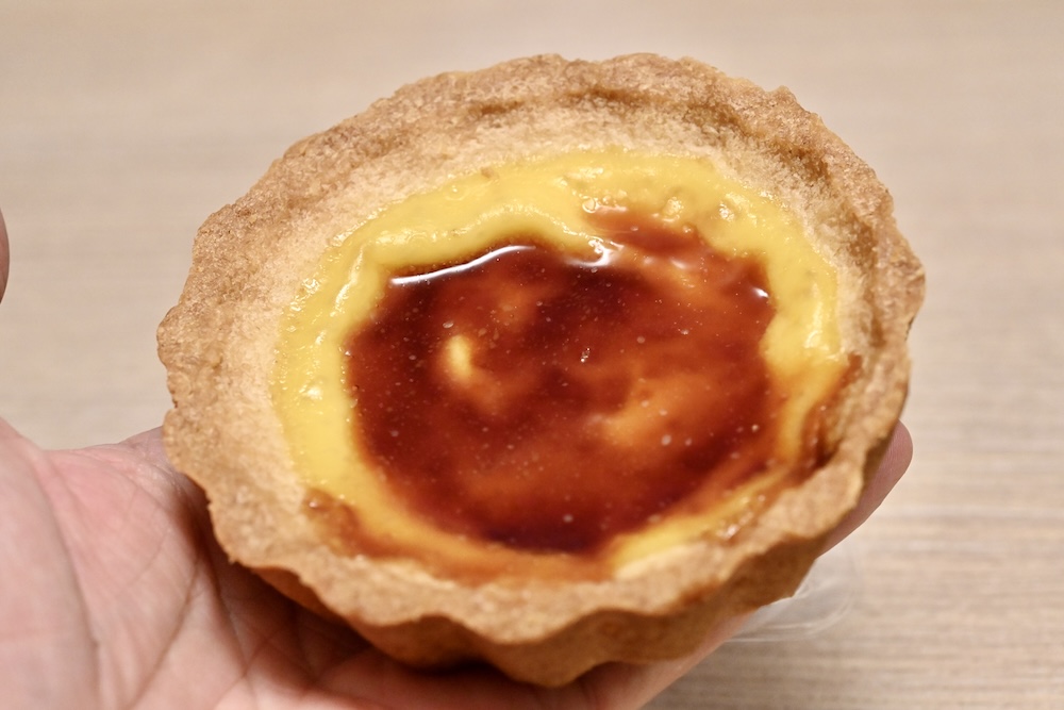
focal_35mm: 60
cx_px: 532
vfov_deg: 22.6
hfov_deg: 33.4
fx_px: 1773
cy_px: 355
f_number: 9
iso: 6400
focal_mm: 60
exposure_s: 1/250
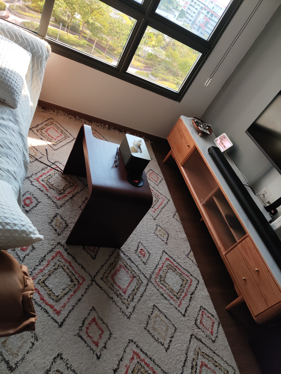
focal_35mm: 24
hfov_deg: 56.9
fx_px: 260
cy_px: 187
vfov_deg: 71.6
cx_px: 140
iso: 238
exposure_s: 1/25
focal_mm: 4.68
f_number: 1.8
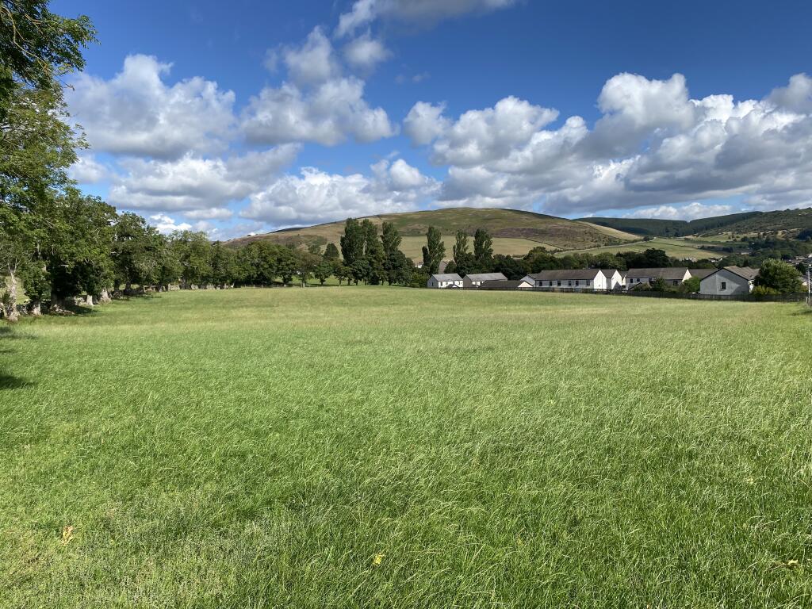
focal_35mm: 26
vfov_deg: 53.1
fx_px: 610
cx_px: 406
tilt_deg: -2.7
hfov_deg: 67.3
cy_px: 304
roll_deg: +3.1
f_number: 1.8
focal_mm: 4.25
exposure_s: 1/2463
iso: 32
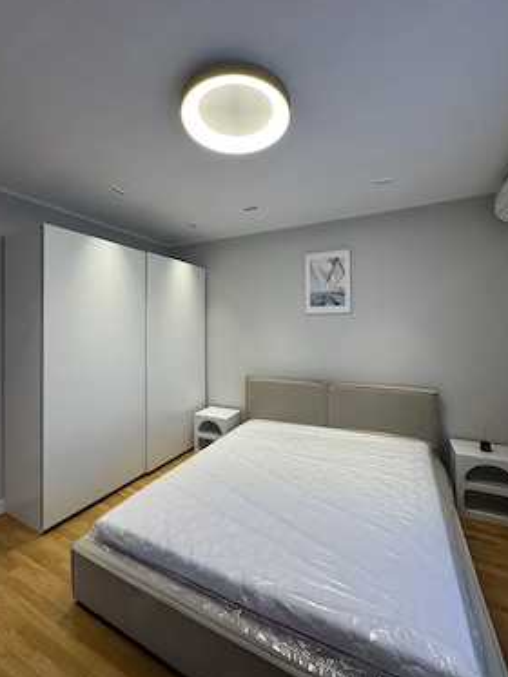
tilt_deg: +1.8
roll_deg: +0.3
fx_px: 293
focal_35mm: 15
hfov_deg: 81.8
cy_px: 323
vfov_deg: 98.1
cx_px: 250
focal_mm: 2.22
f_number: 2.2
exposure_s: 1/100
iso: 64
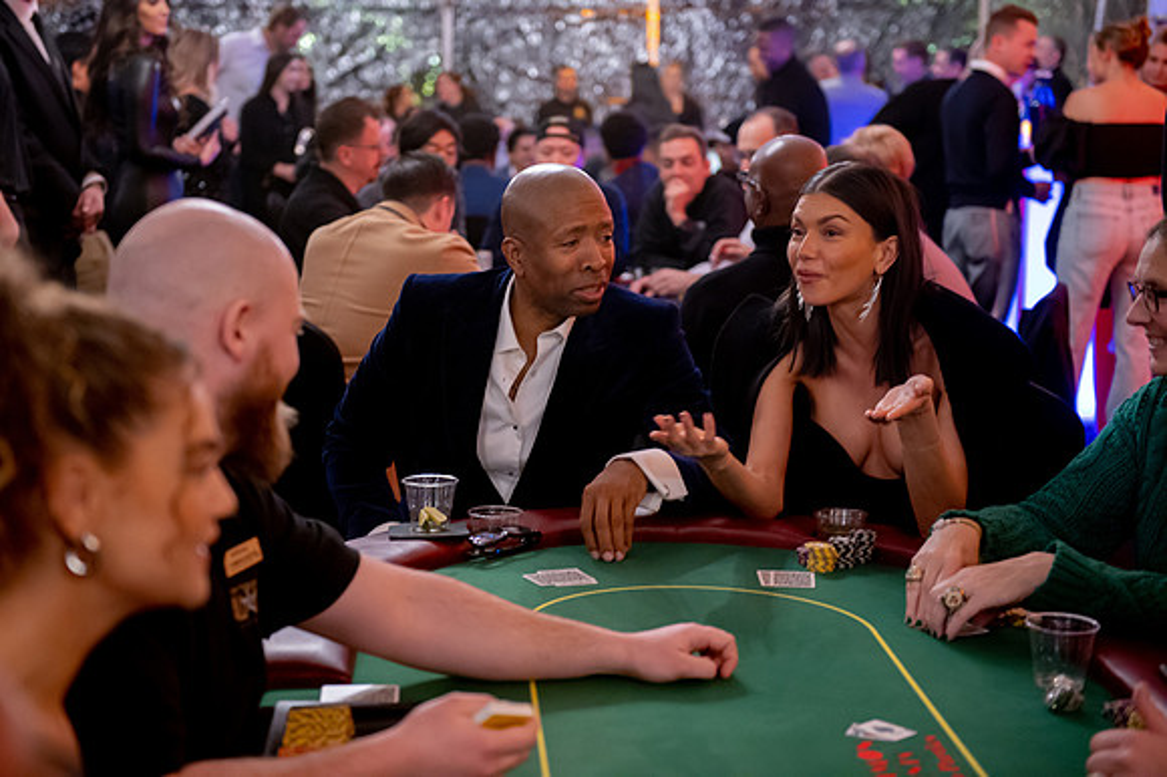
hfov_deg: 31.5
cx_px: 546
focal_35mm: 64
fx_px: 2068
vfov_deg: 21.3
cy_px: 364
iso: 4000
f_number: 2.8
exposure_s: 1/80
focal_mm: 60
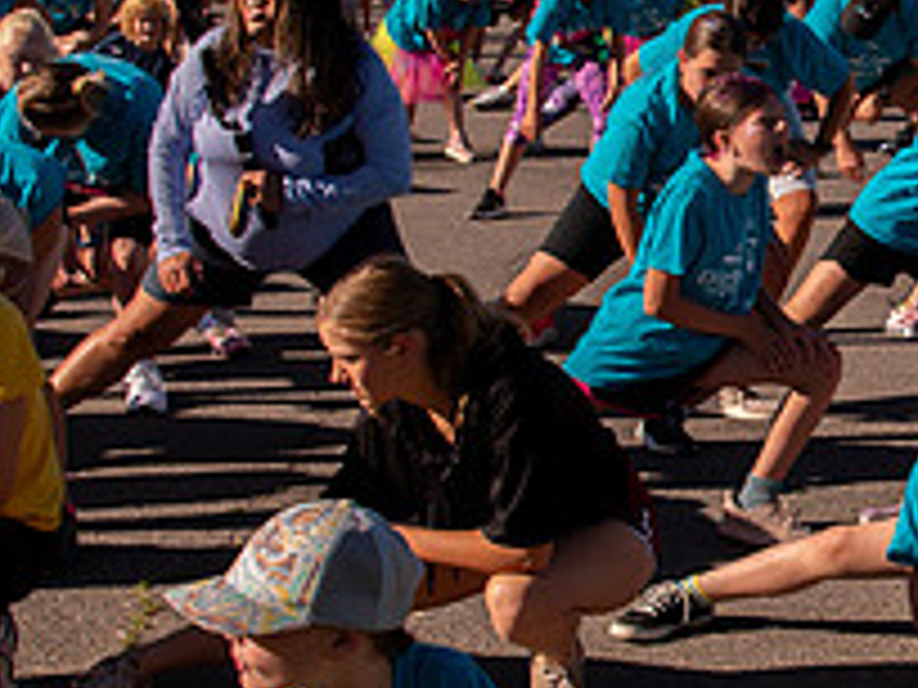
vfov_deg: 14.2
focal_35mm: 104
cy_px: 256
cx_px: 1004
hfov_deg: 18.2
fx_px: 2758
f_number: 8
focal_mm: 28
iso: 200
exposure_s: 1/500
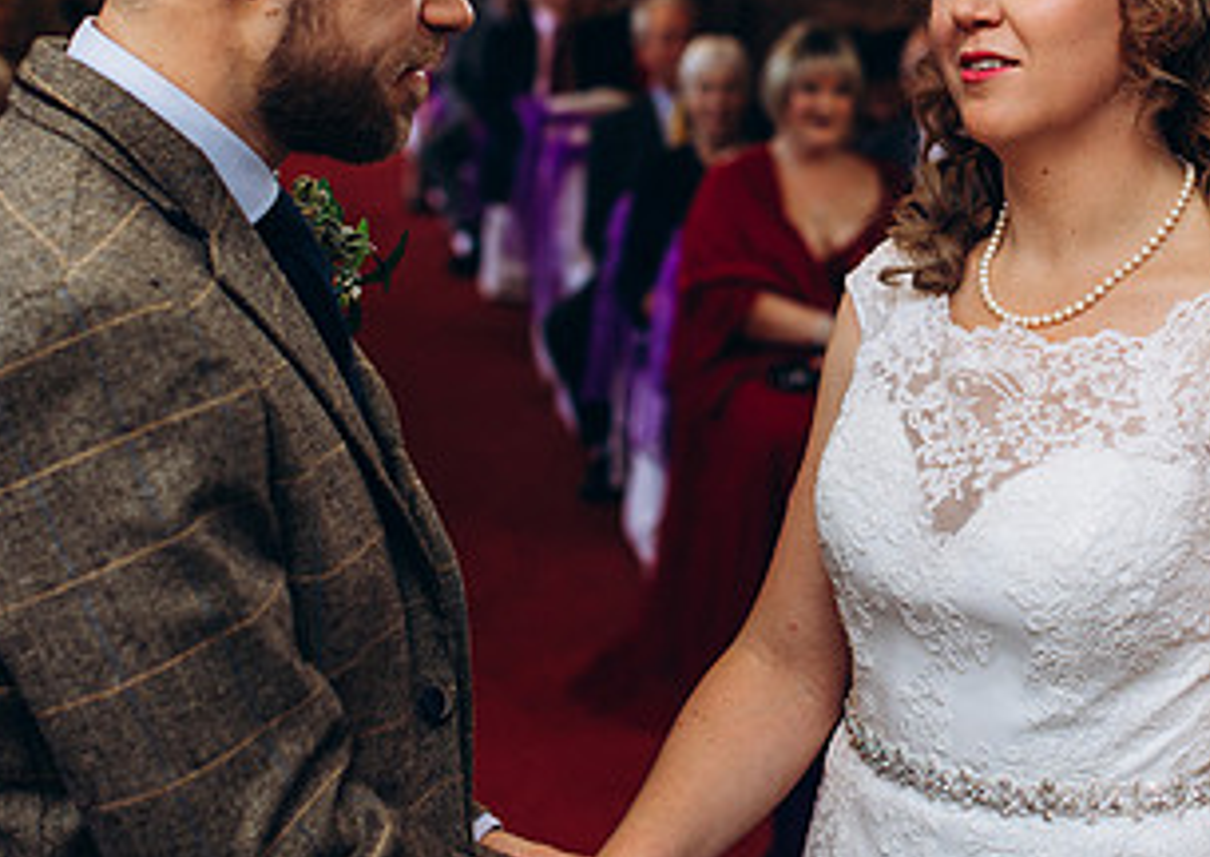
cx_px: 992
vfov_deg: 16.9
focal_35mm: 83
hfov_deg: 23.6
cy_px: 92
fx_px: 2844
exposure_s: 1/125
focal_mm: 35
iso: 160
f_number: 2.5
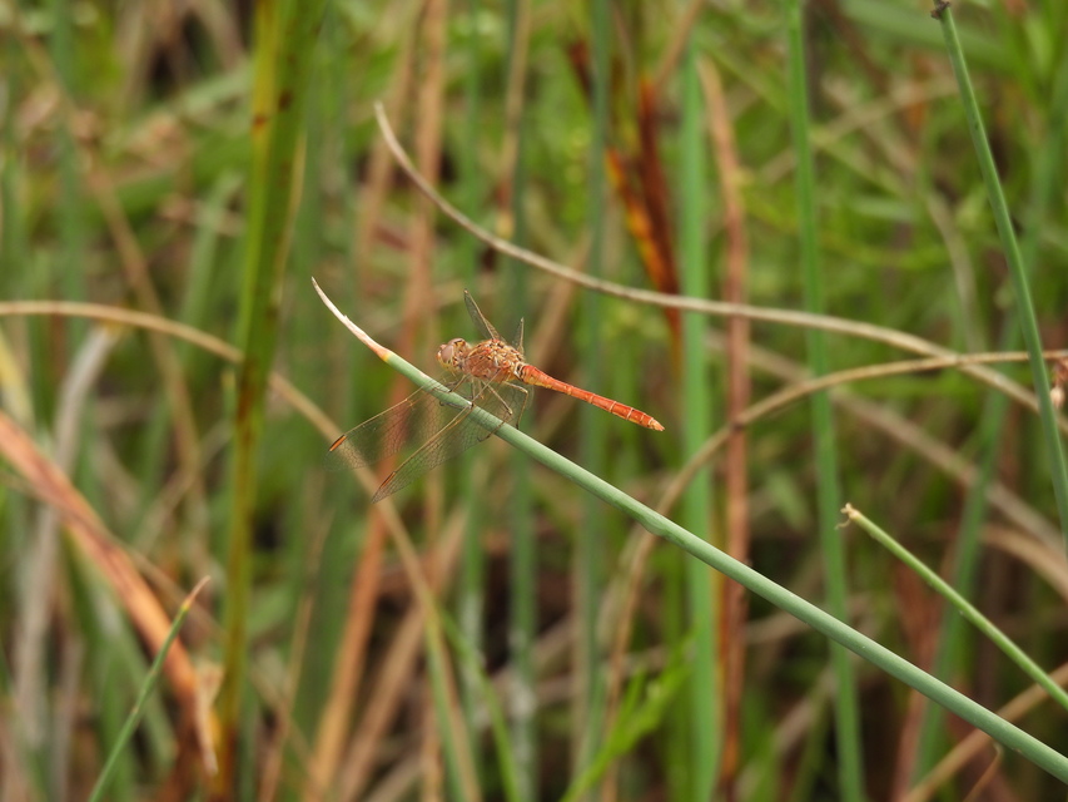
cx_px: 534
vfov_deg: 2.3
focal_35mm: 650
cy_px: 401
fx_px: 20057
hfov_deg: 3.1
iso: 100
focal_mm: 116
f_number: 5.6
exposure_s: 1/125
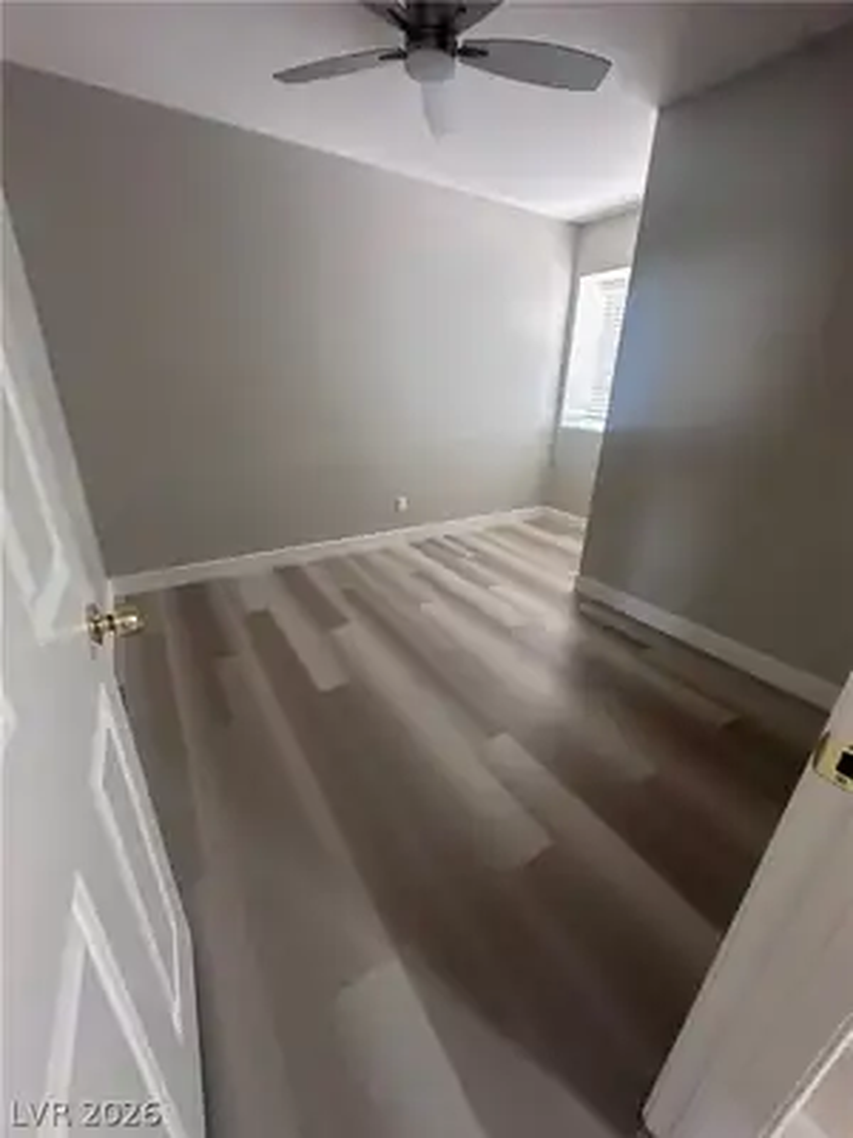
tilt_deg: -23.0
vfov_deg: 102.1
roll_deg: -1.8
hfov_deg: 85.7
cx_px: 426
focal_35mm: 14
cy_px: 569
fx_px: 460
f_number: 2.2
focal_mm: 2.22
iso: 320
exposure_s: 1/66
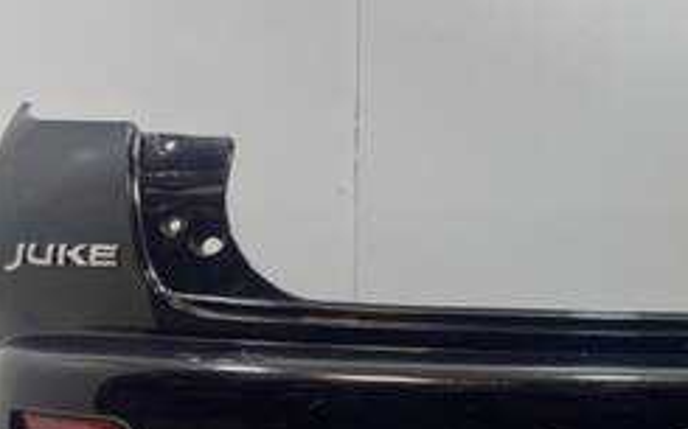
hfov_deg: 35.3
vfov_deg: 23.9
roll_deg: -1.0
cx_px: 623
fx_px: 1012
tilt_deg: +2.4
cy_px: 278
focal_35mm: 54
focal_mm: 4.2
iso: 100
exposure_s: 1/100
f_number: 1.6
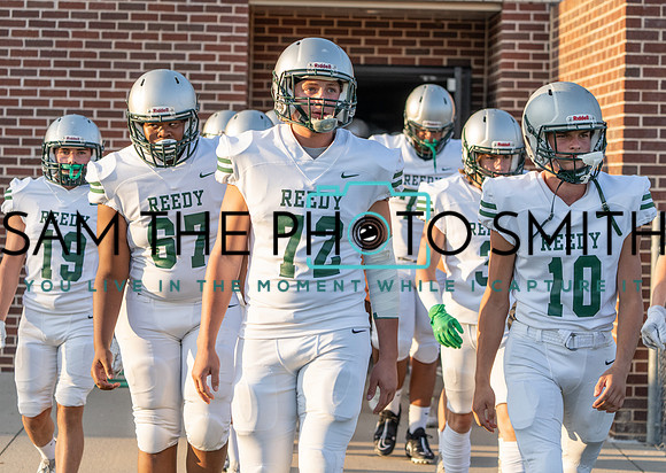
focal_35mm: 110
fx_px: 2086
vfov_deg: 12.9
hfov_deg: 18.1
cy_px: 223
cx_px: 376
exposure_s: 1/1000
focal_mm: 100
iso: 640
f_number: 4.5
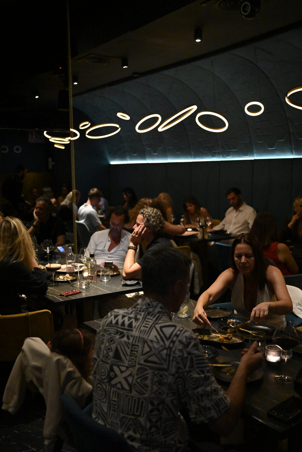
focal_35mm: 38
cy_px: 226
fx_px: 478
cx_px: 151
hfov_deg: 35.1
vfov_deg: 50.7
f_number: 2.8
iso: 6400
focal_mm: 38
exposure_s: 1/100
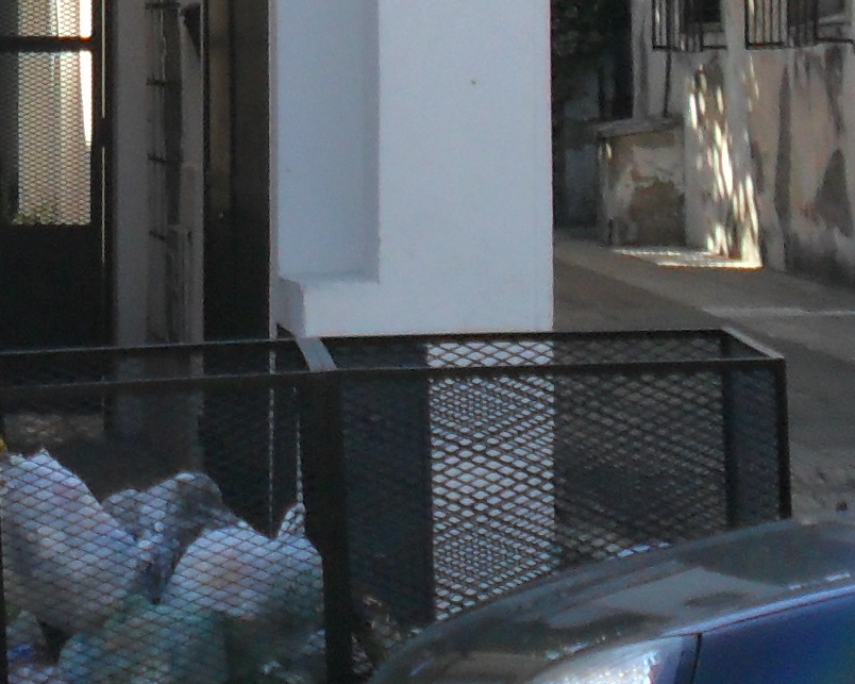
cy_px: -406
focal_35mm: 170
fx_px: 4301
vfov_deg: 8.8
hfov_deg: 10.9
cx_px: -439
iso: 80
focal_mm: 6.3
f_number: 3
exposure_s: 1/350
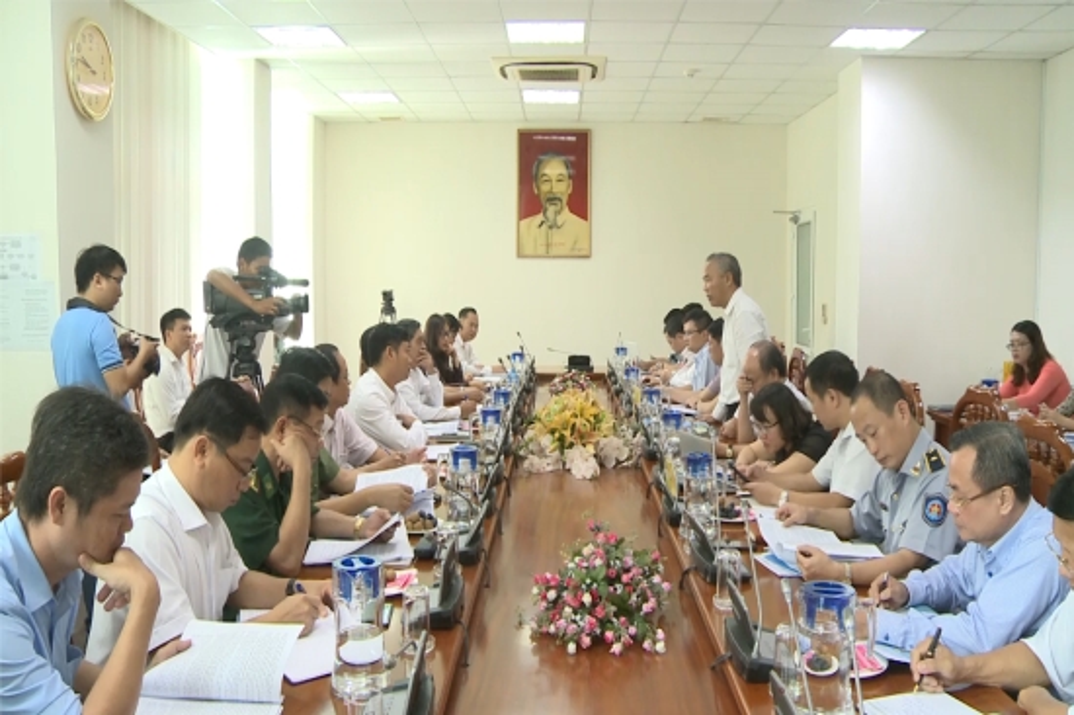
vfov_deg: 29.2
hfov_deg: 42.8
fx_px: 1371
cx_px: 537
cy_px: 358
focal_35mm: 46
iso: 3200
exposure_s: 1/40
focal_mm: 31
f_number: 4.5
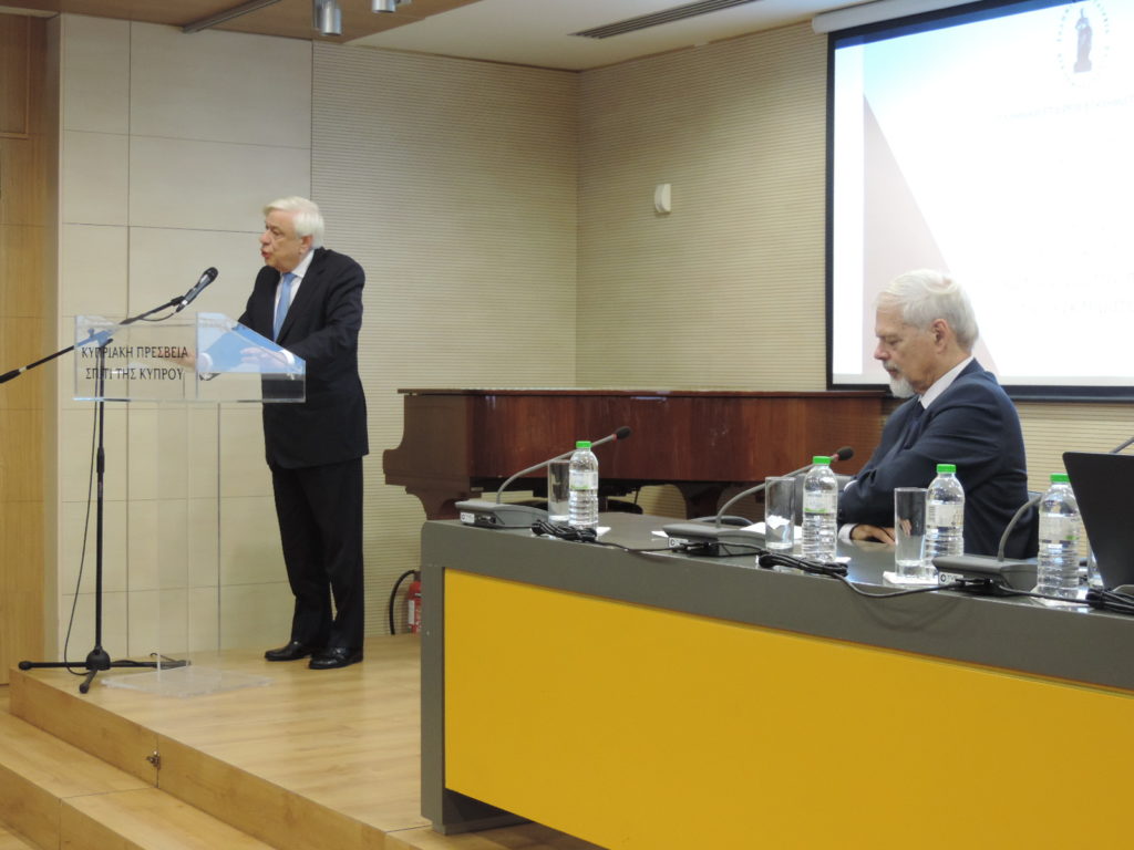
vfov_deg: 26.6
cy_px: 425
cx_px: 567
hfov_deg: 34.9
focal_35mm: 55
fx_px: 1802
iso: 400
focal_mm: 9.8
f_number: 3.7
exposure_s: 1/15
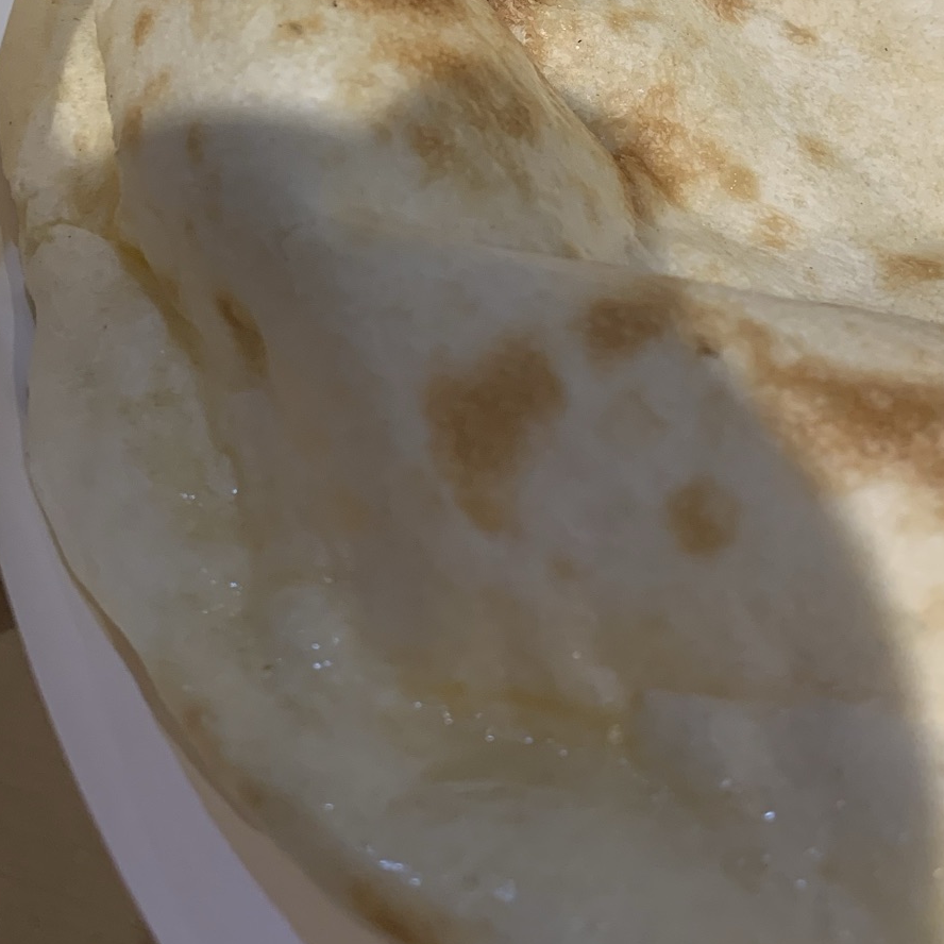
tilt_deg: -74.0
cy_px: 3
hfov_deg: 32.2
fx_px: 1635
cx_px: 454
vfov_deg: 30.0
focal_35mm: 53
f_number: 1.8
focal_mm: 4.25
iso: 64
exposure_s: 1/60
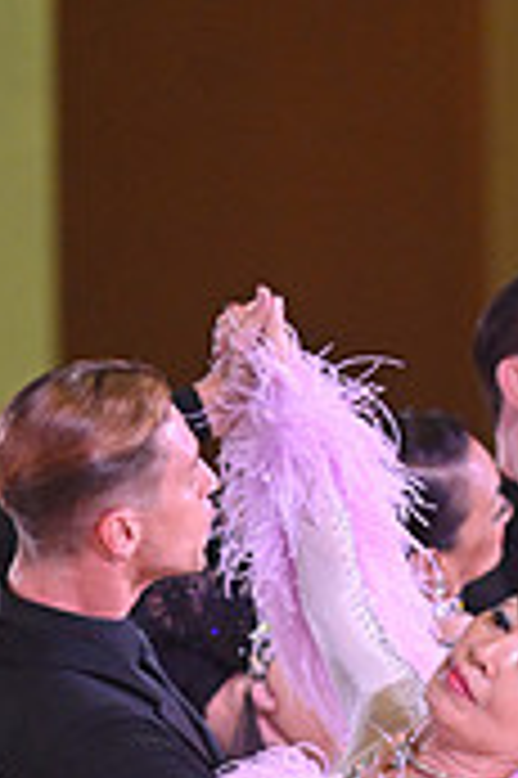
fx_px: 14510
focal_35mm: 671
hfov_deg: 2.0
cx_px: 65
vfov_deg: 3.1
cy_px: 1156
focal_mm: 200
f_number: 4.5
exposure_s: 1/400
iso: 3200
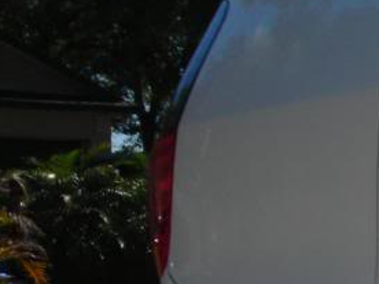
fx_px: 1544
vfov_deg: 10.3
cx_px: 673
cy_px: 387
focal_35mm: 141
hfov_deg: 12.8
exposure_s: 1/252
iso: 50
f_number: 6.4
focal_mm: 6.3
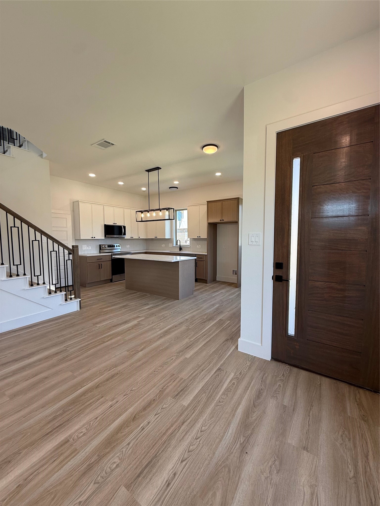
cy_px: 253
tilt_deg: -2.8
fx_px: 205
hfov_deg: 85.7
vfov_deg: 102.1
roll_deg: +0.3
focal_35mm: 14
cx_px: 190
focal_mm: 2.22
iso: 64
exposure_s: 1/120
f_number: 2.2
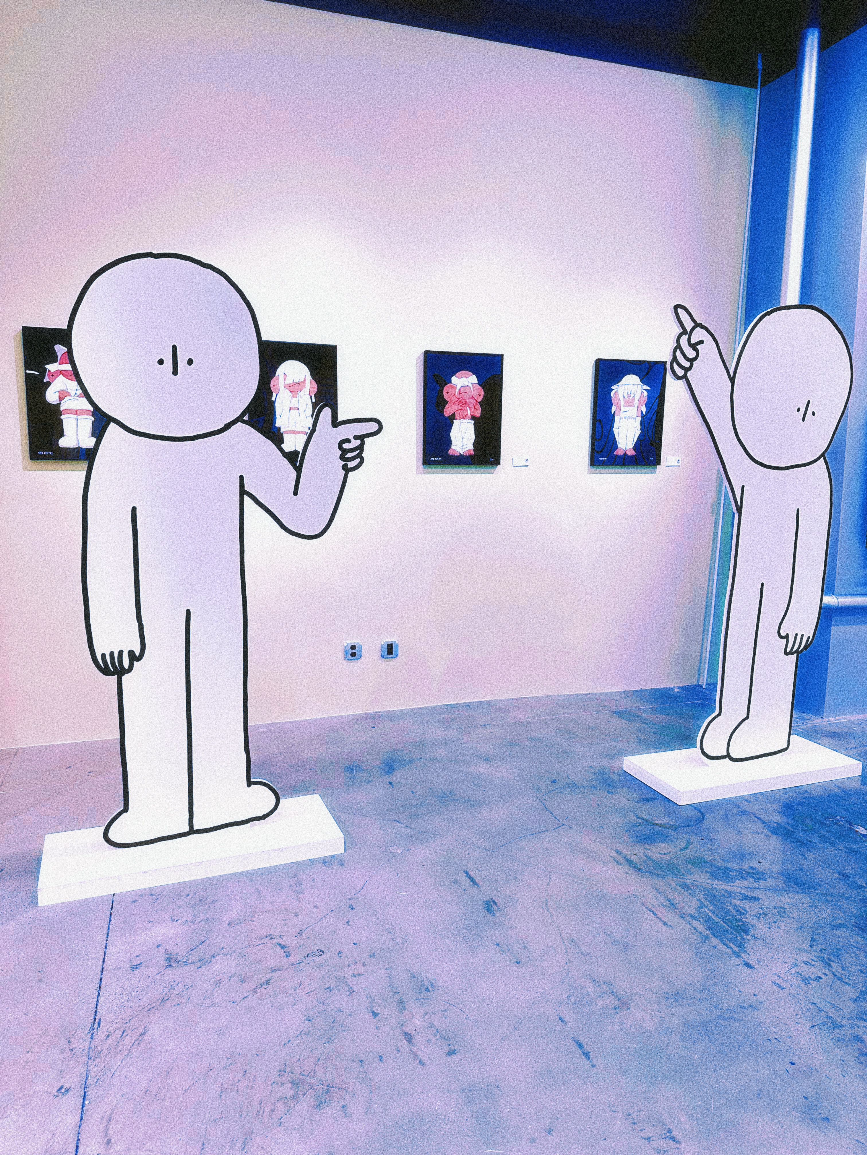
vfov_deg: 71.6
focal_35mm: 24
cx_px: 434
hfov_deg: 56.8
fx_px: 801
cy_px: 578
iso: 100
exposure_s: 1/100
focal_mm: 6.86
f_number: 1.78
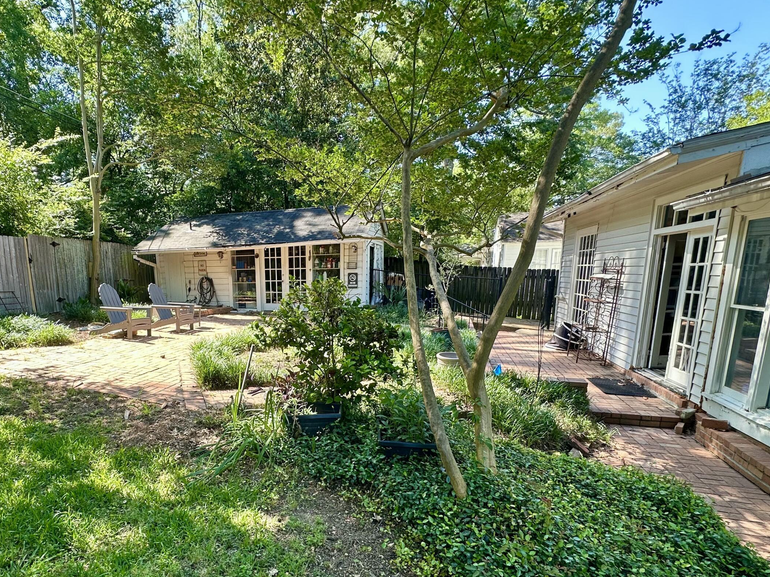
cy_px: 364
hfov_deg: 80.6
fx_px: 445
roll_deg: +1.0
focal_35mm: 20
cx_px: 300
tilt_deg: -11.4
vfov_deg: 64.9
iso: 40
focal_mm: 2.22
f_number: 2.2
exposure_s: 1/137
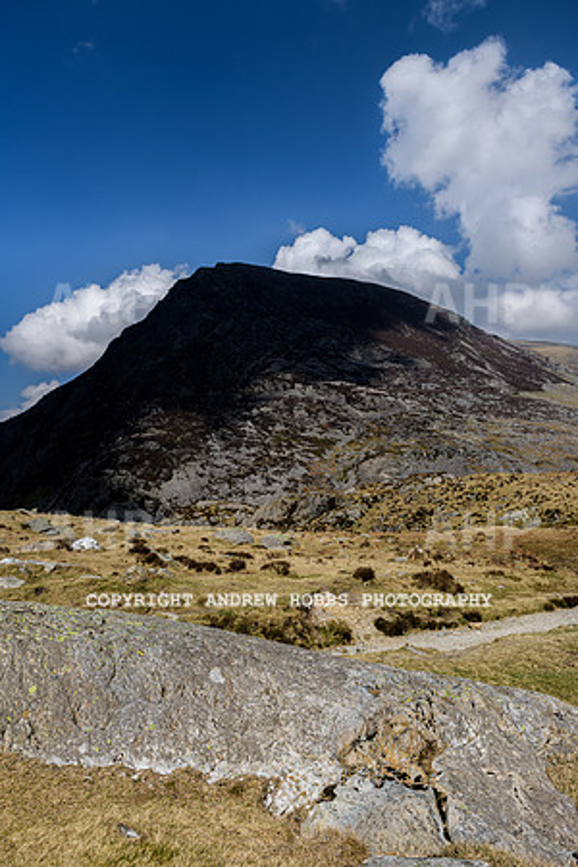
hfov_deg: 53.1
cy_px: 434
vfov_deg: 73.7
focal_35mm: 24
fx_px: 578
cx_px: 289
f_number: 6.3
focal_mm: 24
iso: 64
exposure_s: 1/500
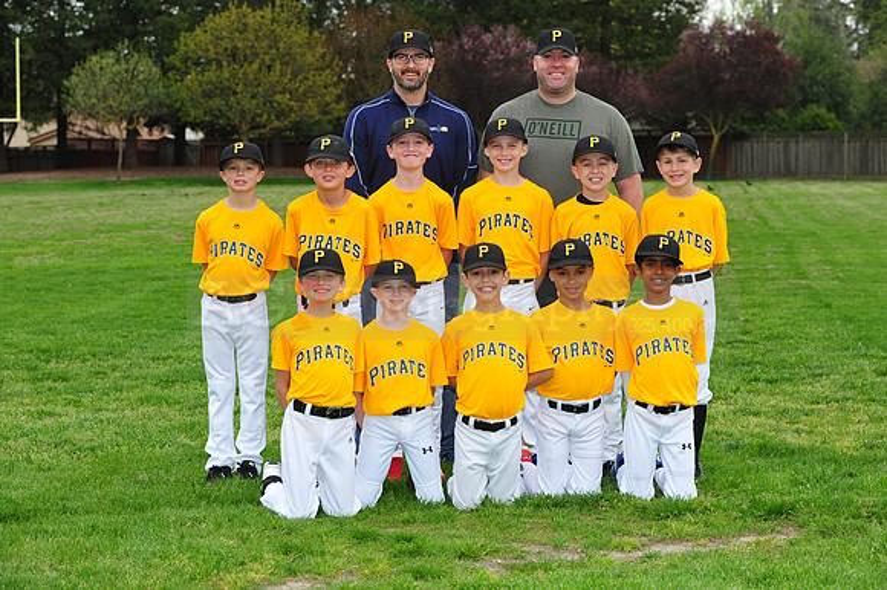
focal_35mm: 100
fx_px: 2462
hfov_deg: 20.4
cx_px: 444
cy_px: 295
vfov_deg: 13.7
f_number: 8
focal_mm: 100
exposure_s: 1/250
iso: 400
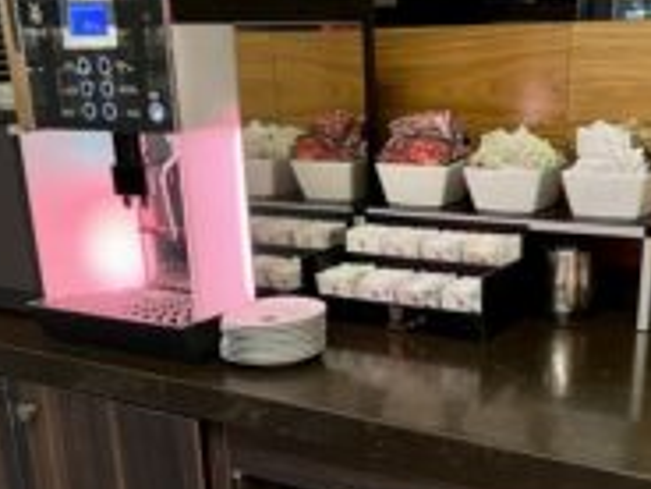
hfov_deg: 37.4
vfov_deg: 28.0
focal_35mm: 51
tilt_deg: -20.6
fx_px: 959
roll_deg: +1.4
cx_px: 368
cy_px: 390
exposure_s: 1/33
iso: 500
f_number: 1.5
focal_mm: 5.7
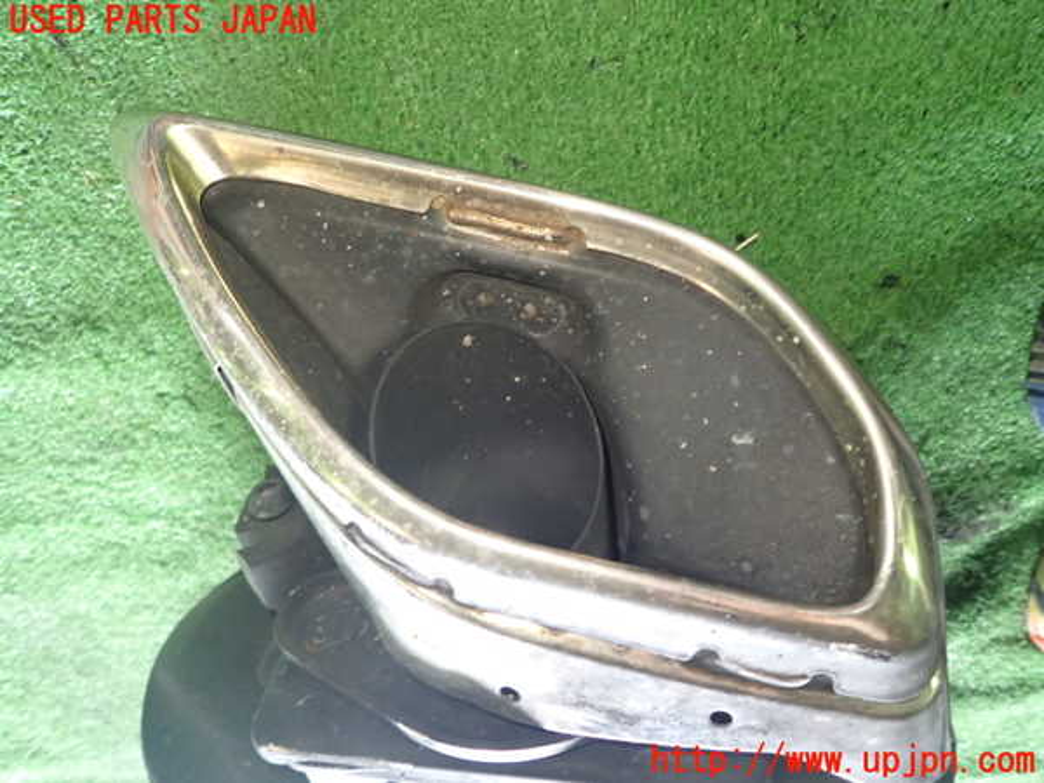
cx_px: 522
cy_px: 392
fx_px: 754
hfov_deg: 69.4
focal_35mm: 25
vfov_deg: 54.9
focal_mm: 4.5
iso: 400
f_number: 2
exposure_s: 1/30
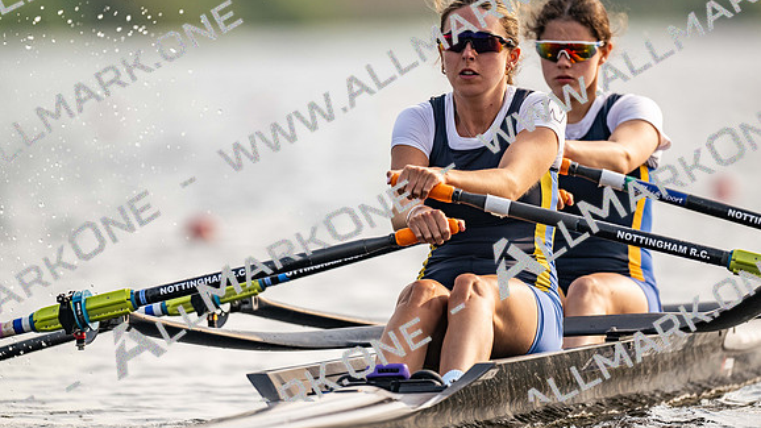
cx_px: 380
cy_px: 176
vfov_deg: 1.9
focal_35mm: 631
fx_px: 12732
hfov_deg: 3.4
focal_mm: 600
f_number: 4
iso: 280
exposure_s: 1/2500
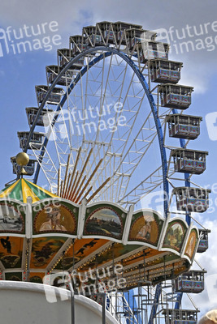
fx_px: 921
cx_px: 108
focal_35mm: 102
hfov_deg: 13.4
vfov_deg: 20.0
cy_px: 162
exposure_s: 1/5000
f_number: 18
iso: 4000
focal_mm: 68
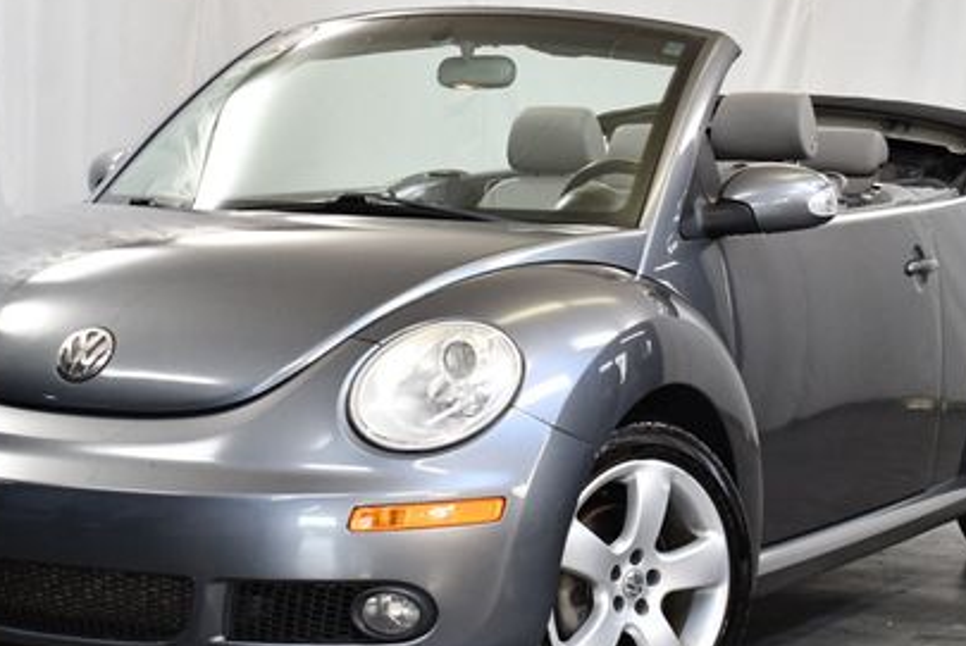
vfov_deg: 14.0
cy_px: 360
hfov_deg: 20.8
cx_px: 463
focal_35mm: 98
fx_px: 2632
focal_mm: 31
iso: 1100
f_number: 4.2
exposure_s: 1/125
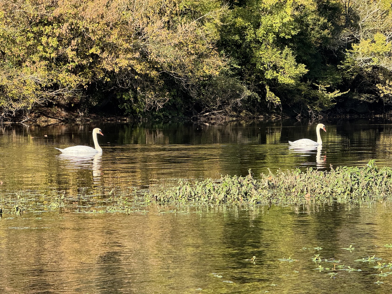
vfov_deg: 12.3
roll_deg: +0.6
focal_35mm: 120
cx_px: 196
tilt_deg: -1.8
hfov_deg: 16.4
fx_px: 1359
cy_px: 147
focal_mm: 15.66
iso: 50
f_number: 2.8
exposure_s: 1/447
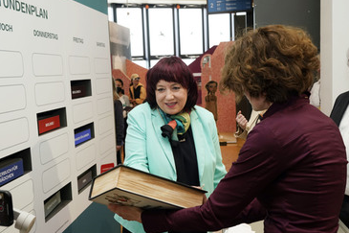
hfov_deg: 46.4
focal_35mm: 42
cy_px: 125
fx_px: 407
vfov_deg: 31.9
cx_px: 168
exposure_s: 1/100
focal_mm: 34
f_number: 7.1
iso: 1250
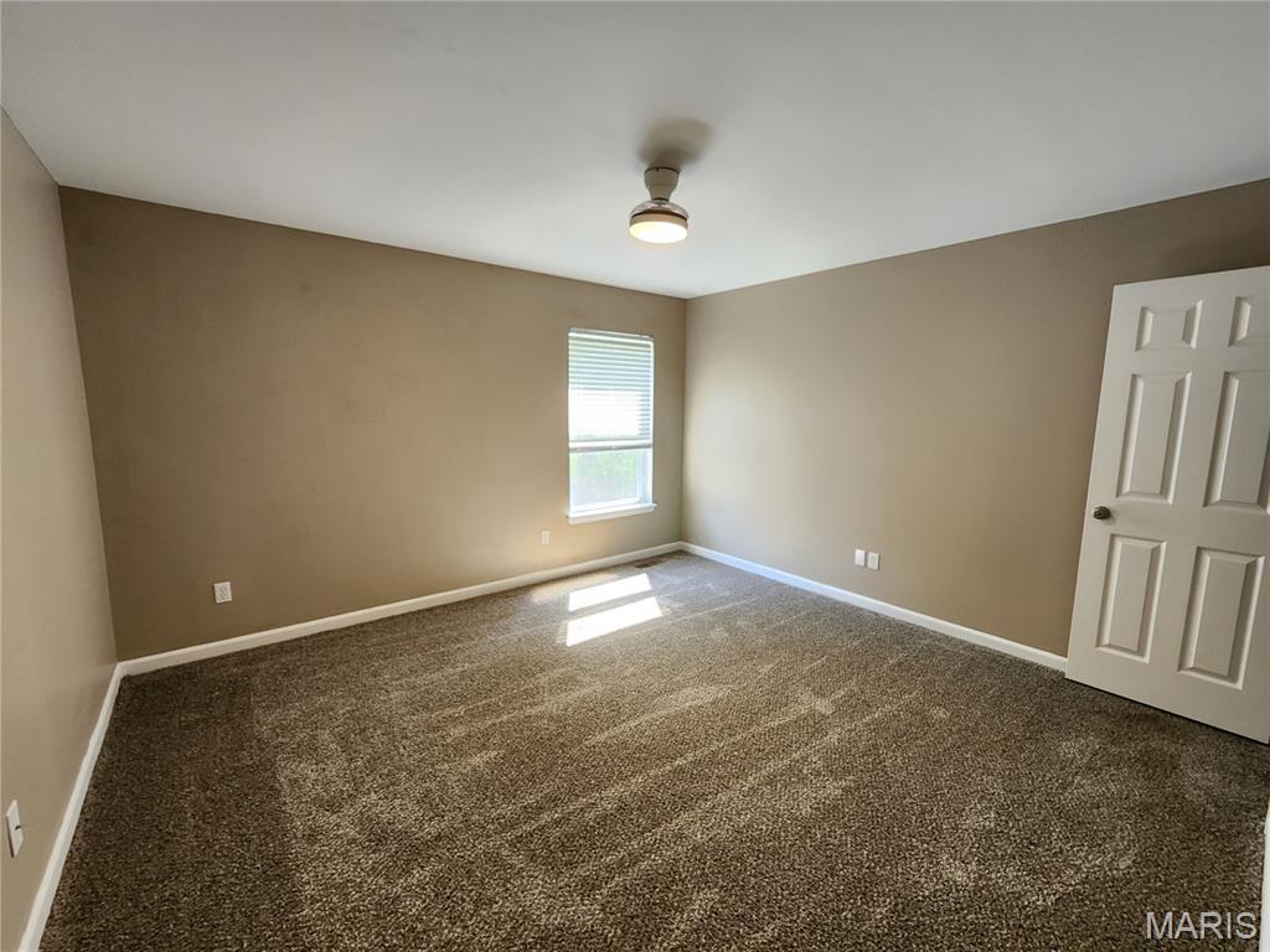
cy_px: 476
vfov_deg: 89.9
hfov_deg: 106.2
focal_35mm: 13
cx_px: 635
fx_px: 477
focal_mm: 2.2
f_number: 2.2
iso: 250
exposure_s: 1/60
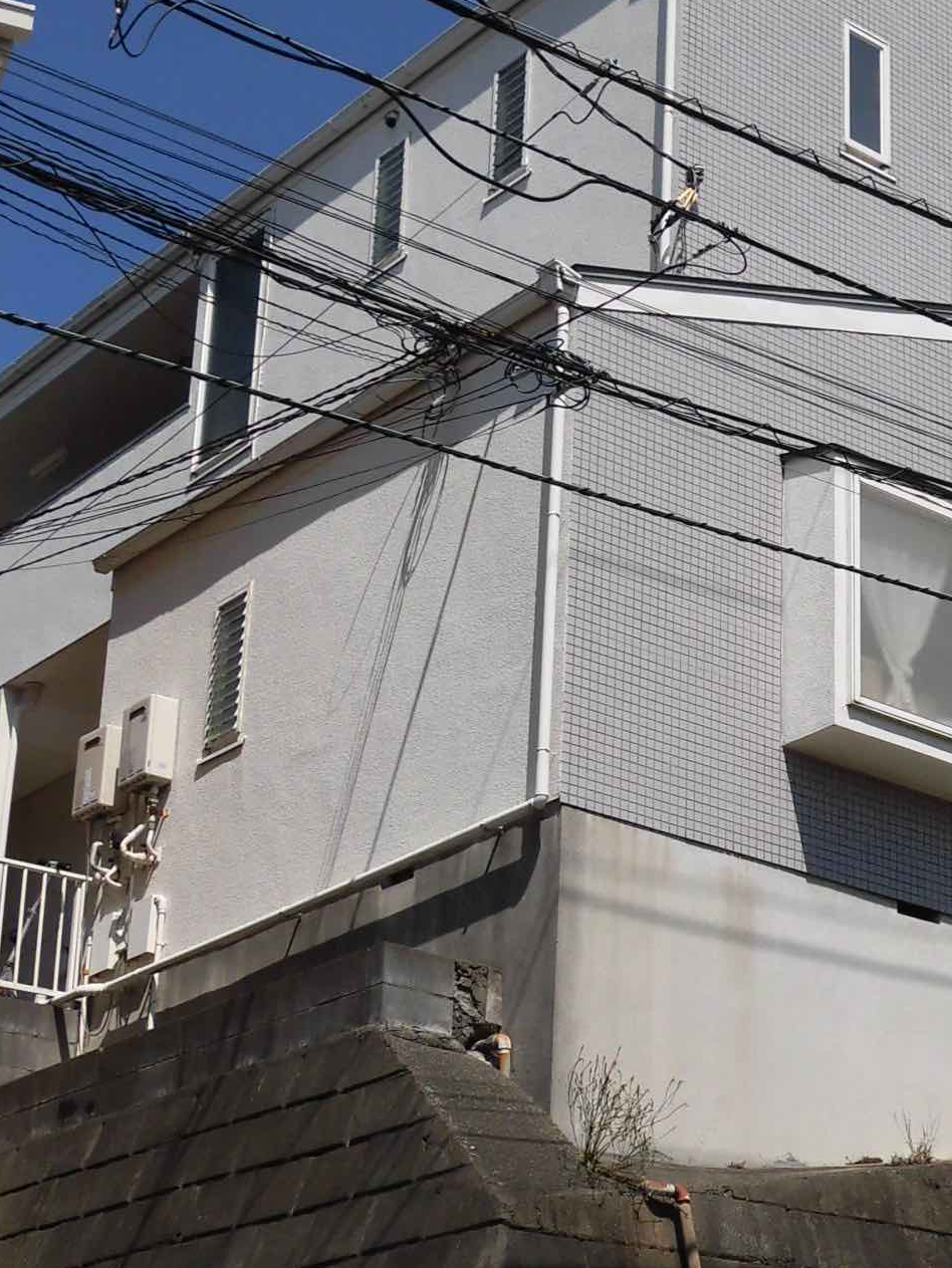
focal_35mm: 77
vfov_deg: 25.3
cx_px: 815
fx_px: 2822
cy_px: 710
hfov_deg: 18.9
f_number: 9.3
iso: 100
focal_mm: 6.77
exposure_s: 1/250
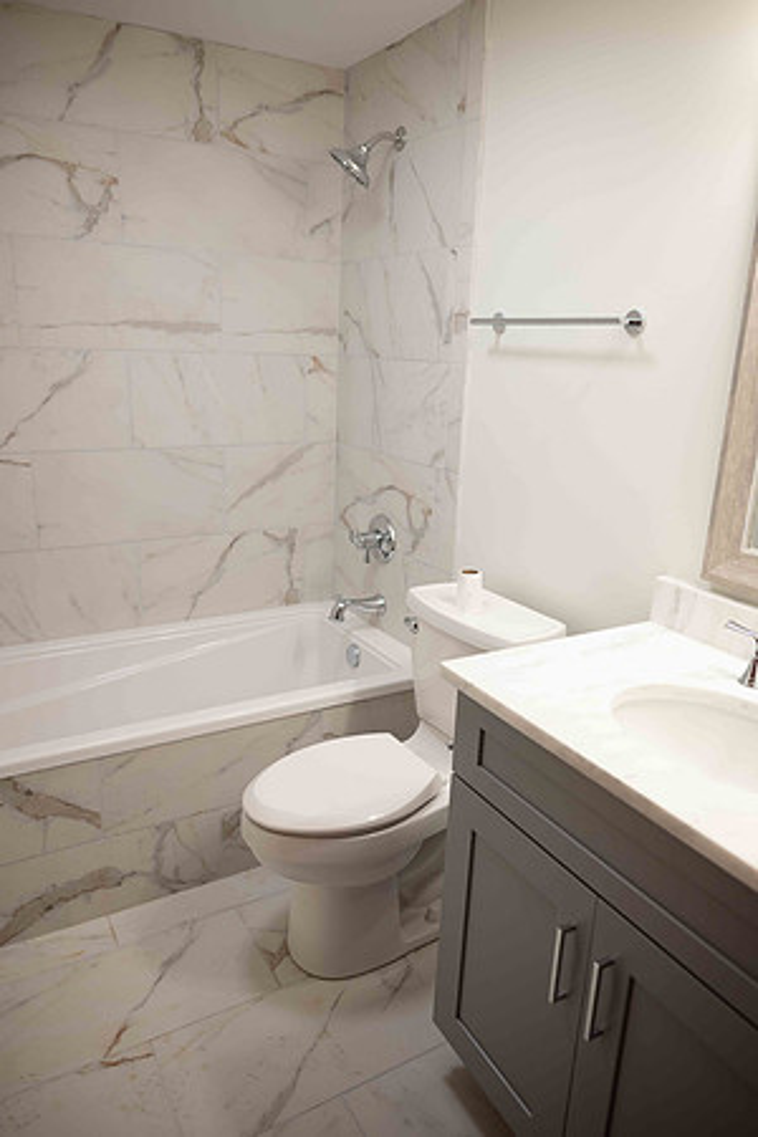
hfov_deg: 53.1
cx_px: 379
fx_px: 758
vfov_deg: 73.7
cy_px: 568
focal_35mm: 24
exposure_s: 1/250
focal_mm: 24
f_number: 2.5
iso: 640
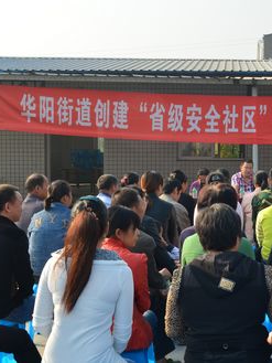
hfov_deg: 20.6
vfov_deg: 27.8
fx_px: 733
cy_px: 182
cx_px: 249
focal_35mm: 70
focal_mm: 32
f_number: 11
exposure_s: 1/100
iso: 200
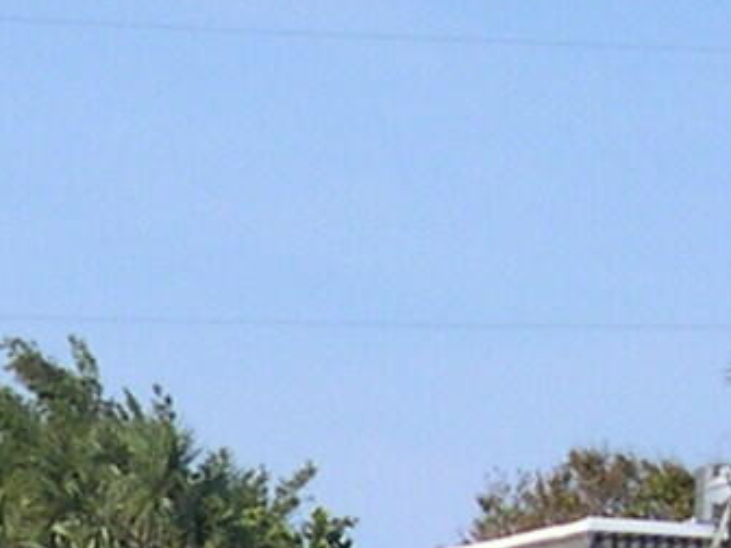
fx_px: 5427
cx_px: -422
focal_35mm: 257
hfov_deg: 7.5
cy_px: 785
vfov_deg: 5.7
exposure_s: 1/245
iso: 100
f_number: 7.6
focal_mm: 8
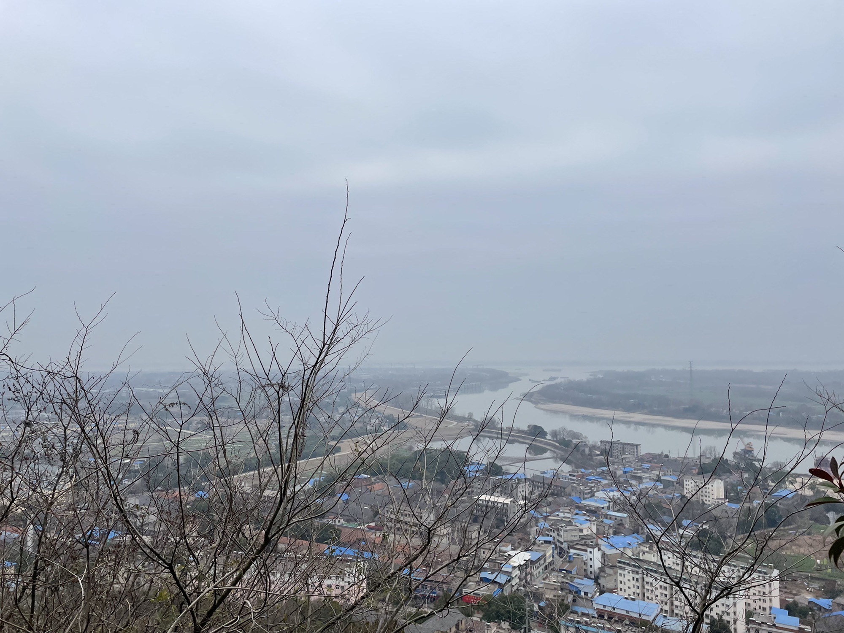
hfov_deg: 67.3
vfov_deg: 53.1
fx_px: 634
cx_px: 422
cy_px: 316
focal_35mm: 26
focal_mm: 4.2
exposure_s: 1/882
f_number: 1.6
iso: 32
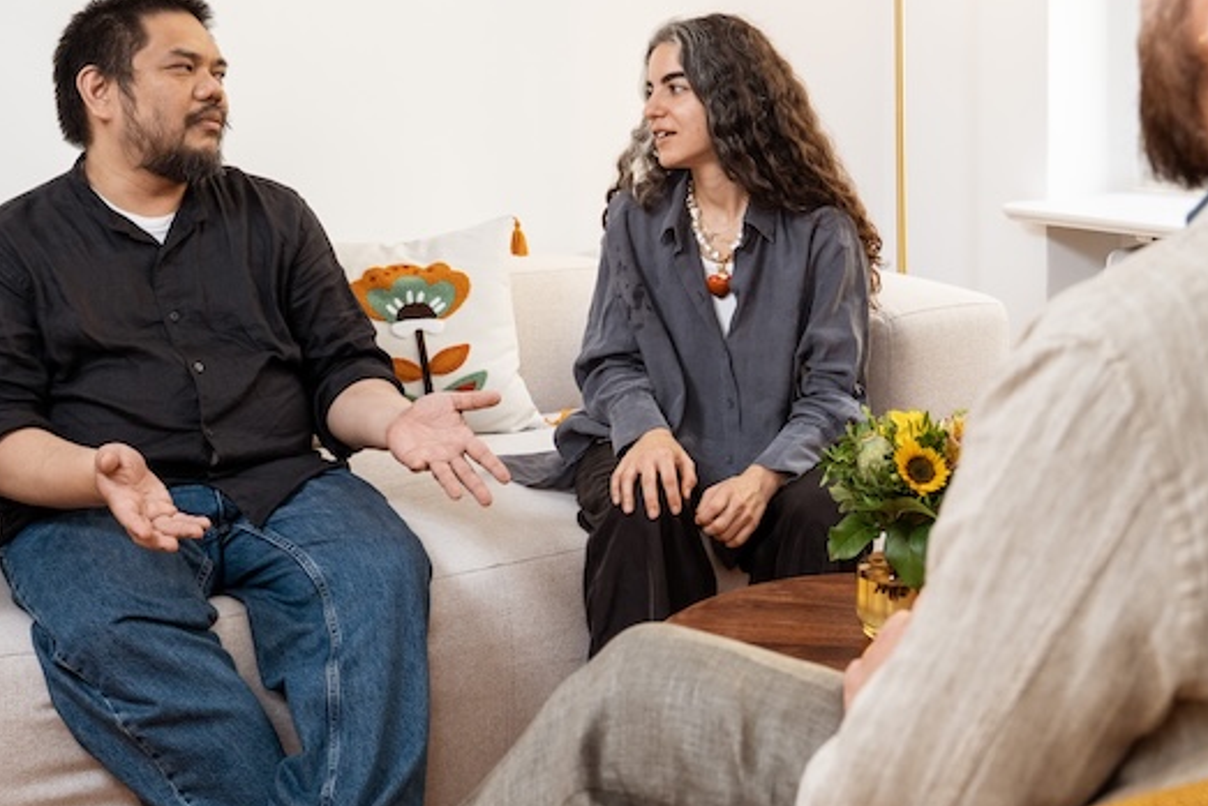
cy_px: 186
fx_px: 2182
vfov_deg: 20.7
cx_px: 875
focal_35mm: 65
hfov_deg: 30.5
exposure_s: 1/160
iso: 640
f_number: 5
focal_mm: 34
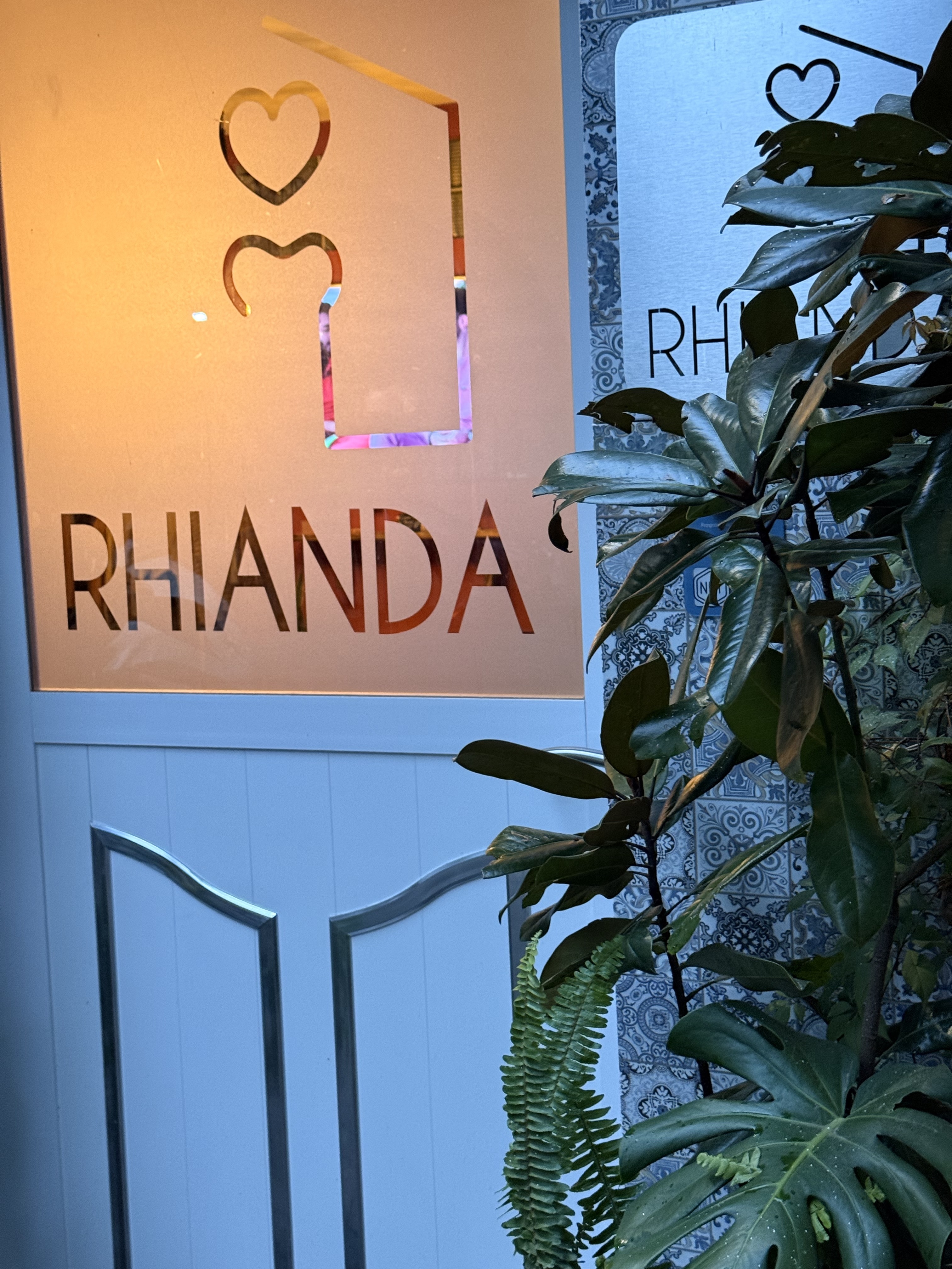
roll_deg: +2.6
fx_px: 1760
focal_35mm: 48
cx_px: 476
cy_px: 634
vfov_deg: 39.7
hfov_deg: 30.3
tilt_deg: -6.1
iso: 200
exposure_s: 1/40
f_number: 1.78
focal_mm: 6.76
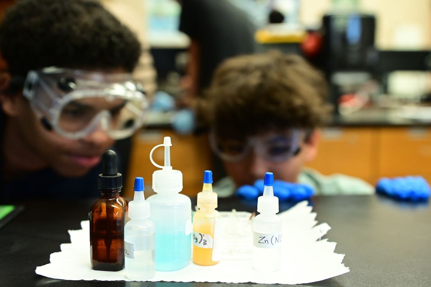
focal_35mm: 40
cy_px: 144
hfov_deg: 48.5
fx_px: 479
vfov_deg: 33.4
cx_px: 216
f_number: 3.2
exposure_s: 1/320
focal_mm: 40
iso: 4000
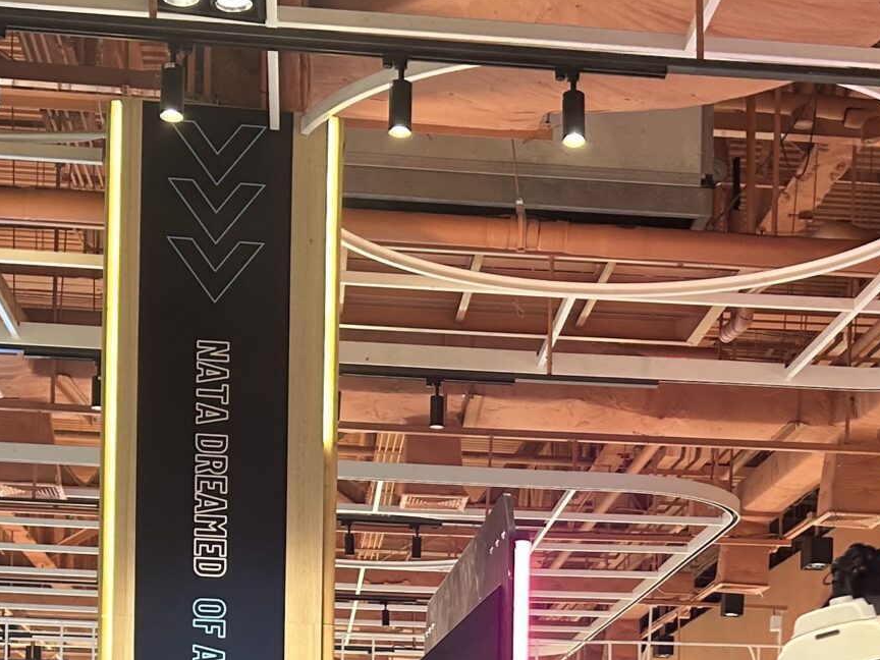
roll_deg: -1.0
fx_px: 1957
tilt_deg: +0.6
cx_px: 518
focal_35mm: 77
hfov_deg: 25.3
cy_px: 858
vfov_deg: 17.9
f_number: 1.5
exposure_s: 1/50
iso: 80
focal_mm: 5.7
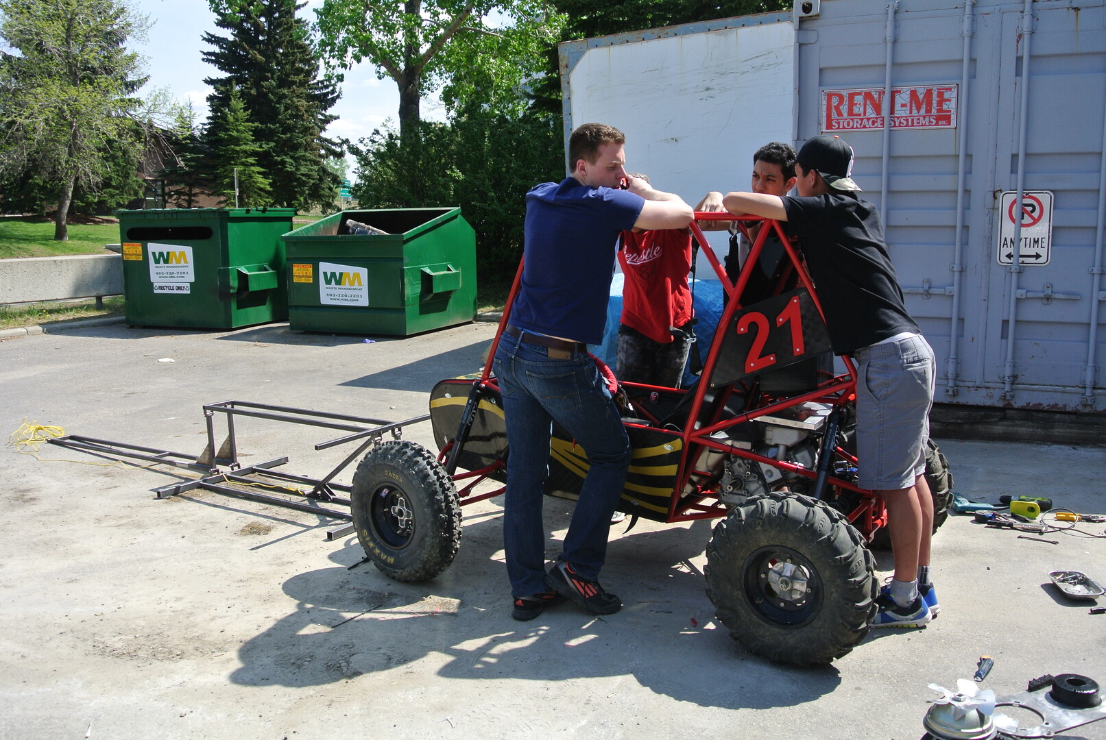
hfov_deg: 61.9
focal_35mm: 30
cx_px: 553
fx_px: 923
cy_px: 370
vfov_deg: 43.7
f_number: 4.5
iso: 100
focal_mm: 11.4
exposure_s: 1/500
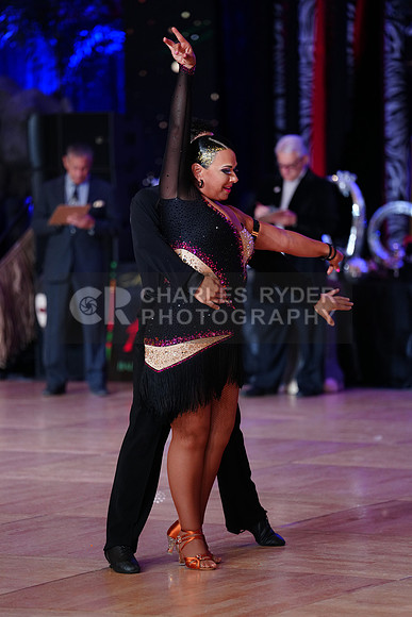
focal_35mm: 165
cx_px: 206
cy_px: 308
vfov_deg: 12.4
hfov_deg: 8.3
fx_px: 2831
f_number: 2.8
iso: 2000
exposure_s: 1/320
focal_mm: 165
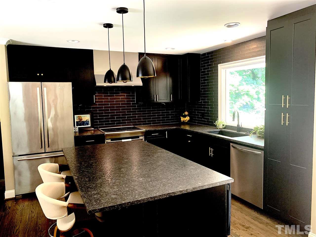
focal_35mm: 26
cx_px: 158
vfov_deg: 53.1
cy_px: 118
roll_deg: +0.8
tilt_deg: -5.9
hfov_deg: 67.3
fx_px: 237
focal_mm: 4.25
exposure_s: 1/60
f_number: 1.8
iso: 200
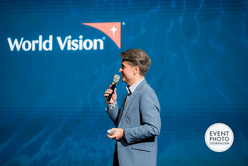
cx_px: 124
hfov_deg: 13.2
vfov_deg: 8.9
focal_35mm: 155
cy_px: 83
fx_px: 1068
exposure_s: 1/125
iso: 1400
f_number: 2.8
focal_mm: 155
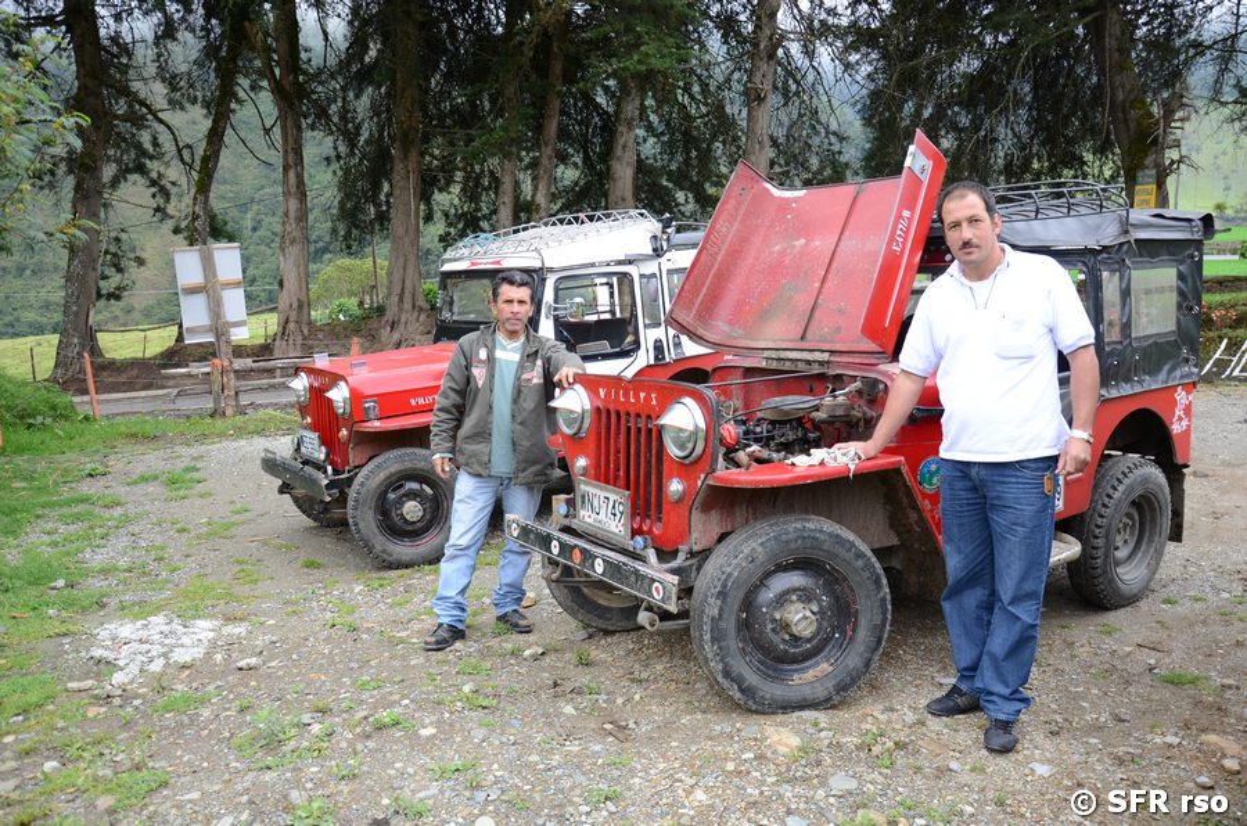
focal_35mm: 27
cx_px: 624
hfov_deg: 67.5
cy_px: 413
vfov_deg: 47.7
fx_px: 933
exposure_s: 1/80
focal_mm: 18
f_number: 4.5
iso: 400
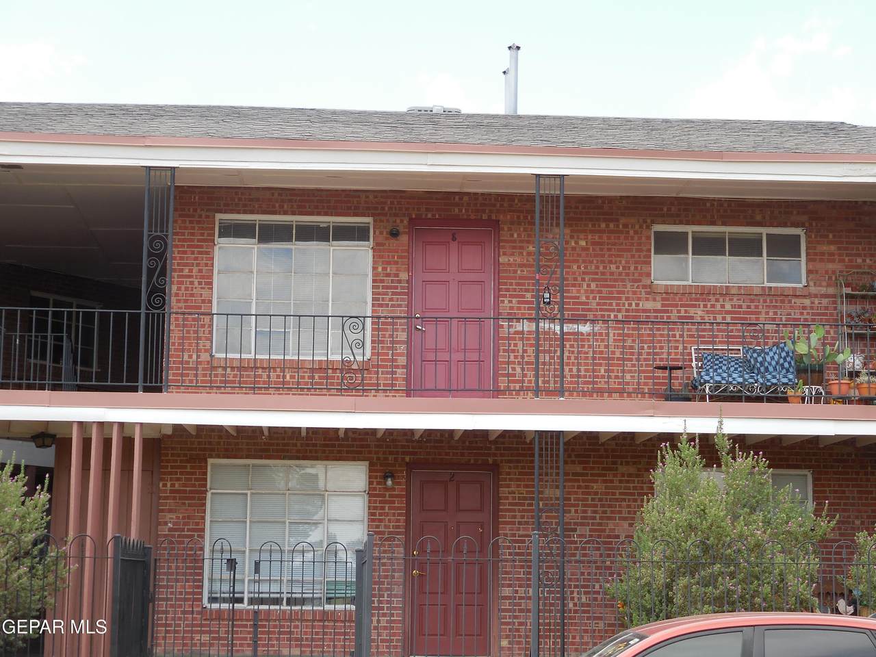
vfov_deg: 19.1
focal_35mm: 77
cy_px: 328
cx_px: 438
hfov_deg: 25.3
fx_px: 1949
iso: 125
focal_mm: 13.8
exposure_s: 1/125
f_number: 5.5
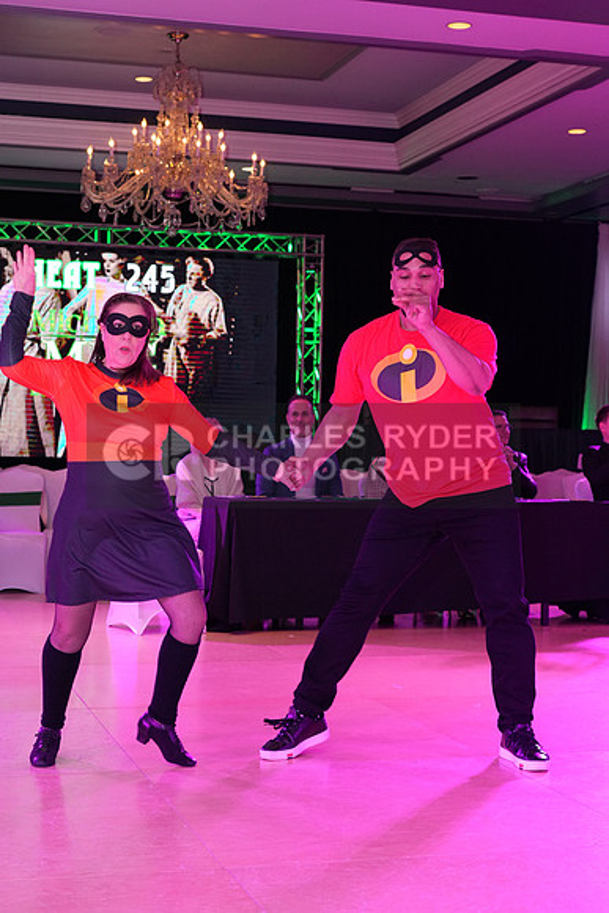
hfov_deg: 23.8
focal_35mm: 57
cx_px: 304
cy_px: 456
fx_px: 1445
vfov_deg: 35.0
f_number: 5.6
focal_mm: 57
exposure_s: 1/250
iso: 2500
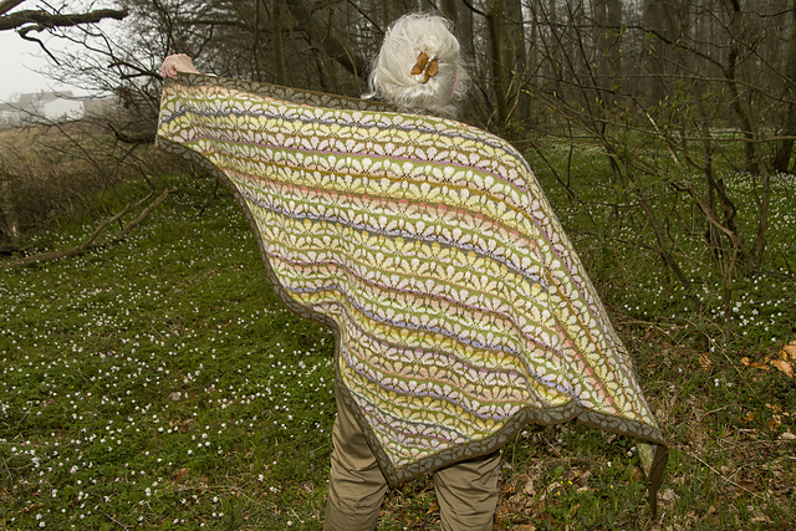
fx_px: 796
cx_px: 398
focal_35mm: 36
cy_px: 266
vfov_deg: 36.9
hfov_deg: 53.1
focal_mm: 24
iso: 100
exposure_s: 1/125
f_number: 7.1
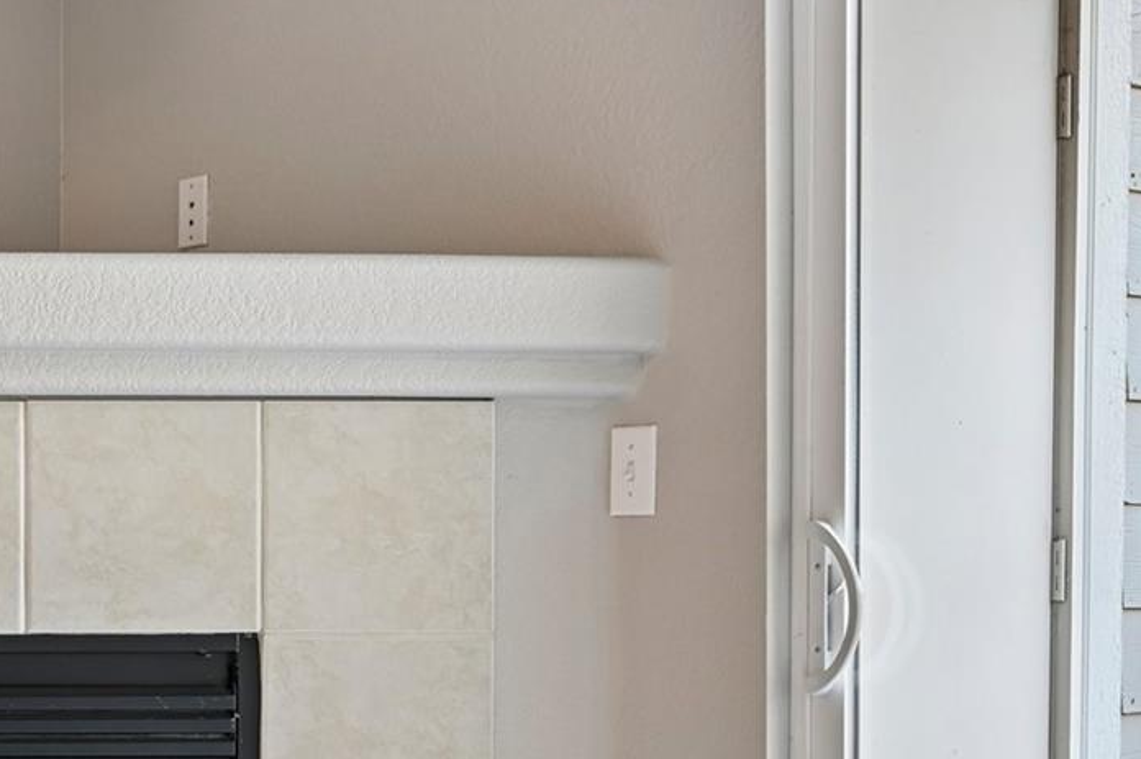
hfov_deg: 26.7
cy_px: 570
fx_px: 2185
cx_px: -138
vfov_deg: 19.6
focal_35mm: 69
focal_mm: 30
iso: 400
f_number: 10
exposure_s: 1/15
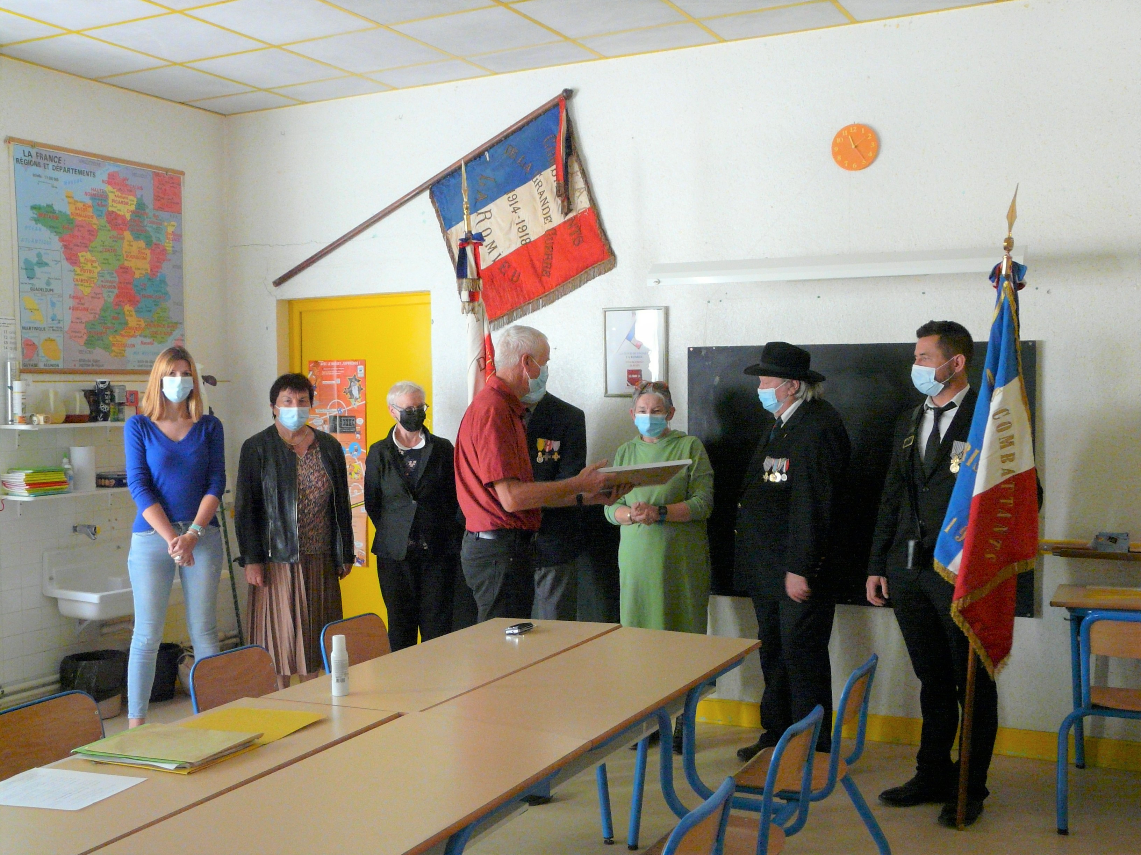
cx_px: 570
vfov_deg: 38.7
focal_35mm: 37
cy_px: 428
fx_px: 1220
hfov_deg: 50.1
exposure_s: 1/40
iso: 400
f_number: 2.8
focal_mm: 6
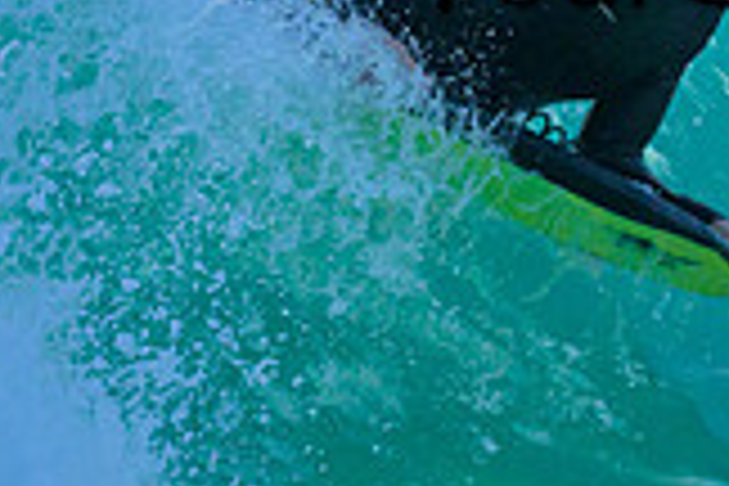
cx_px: 1045
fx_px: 72753
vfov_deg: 0.4
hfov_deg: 0.6
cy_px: -321
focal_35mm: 3593
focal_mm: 800
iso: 640
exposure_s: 1/2500
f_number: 6.3
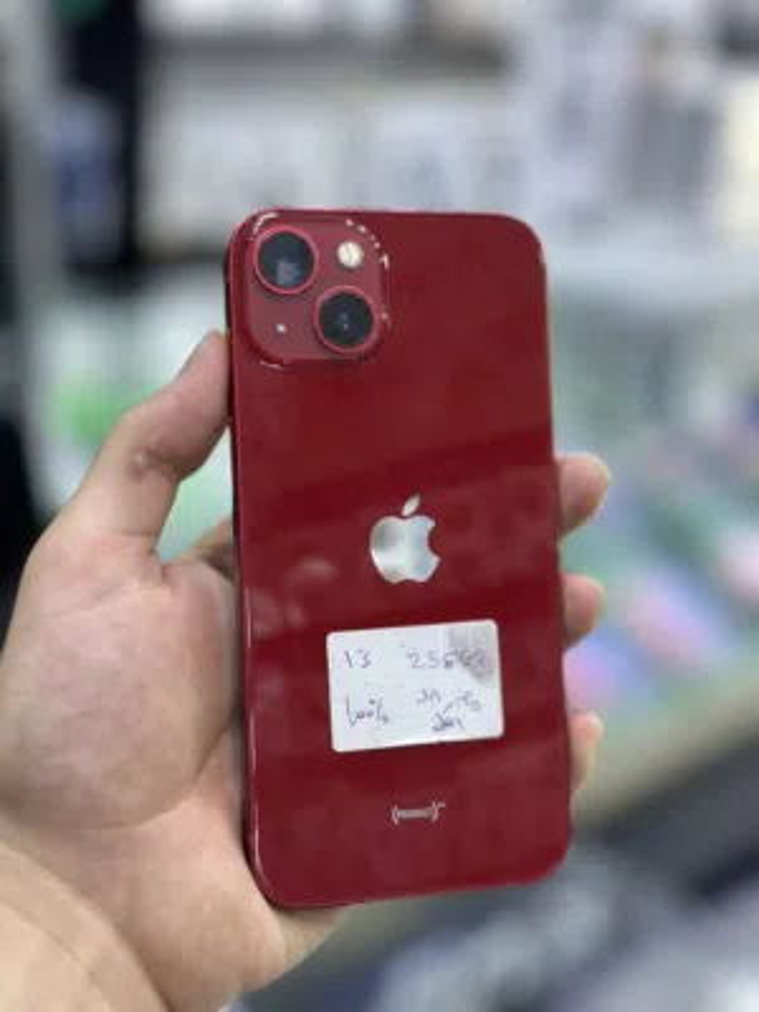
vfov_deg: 39.7
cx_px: 380
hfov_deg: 30.3
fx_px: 1403
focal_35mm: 48
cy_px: 506
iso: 100
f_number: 1.78
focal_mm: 6.86
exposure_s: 1/100
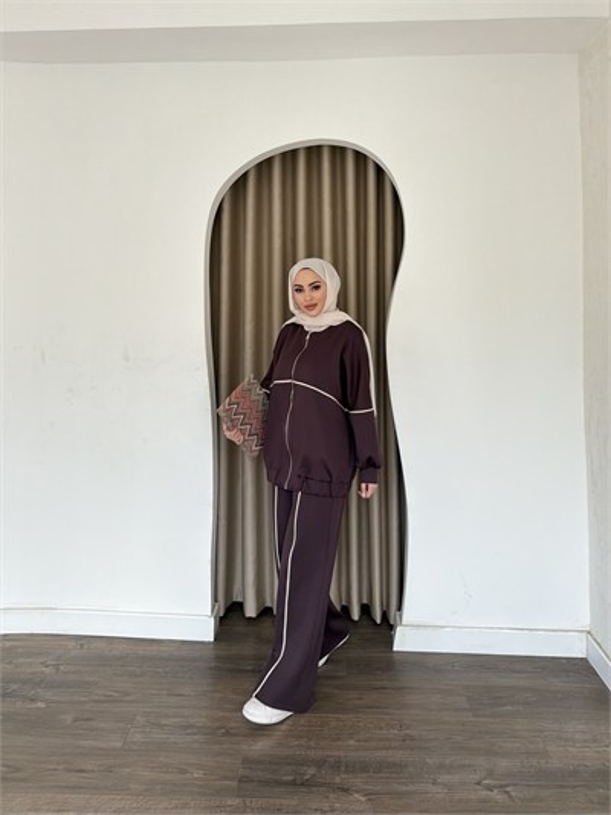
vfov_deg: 71.6
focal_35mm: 24
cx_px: 306
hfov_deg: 56.8
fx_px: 565
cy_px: 408
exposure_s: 1/2611
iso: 320
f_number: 1.78
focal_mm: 6.76
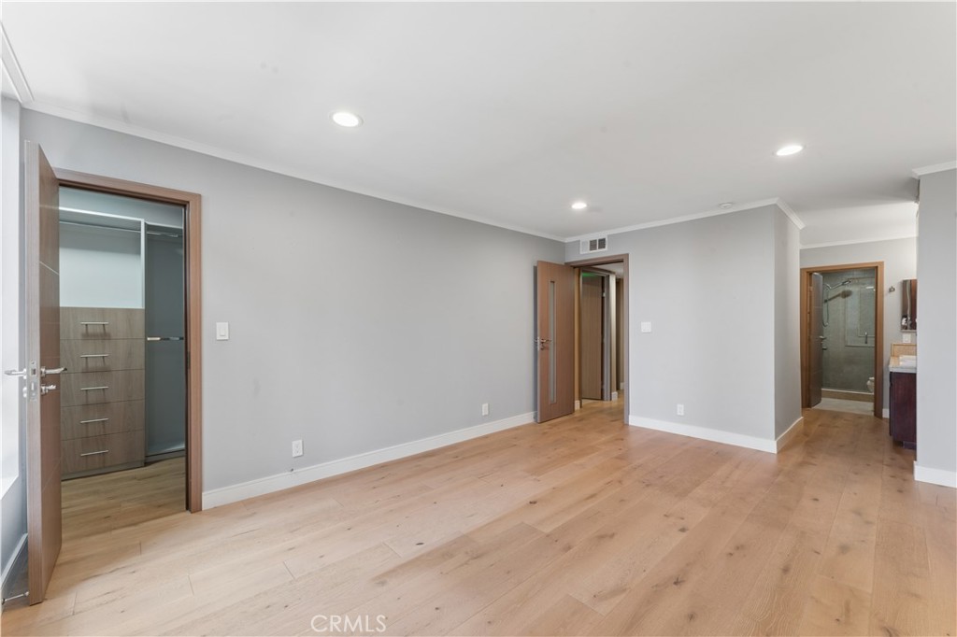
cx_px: 478
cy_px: 318
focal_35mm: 14
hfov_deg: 104.3
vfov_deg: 81.2
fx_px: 372
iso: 100
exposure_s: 1/1.25
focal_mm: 14
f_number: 13
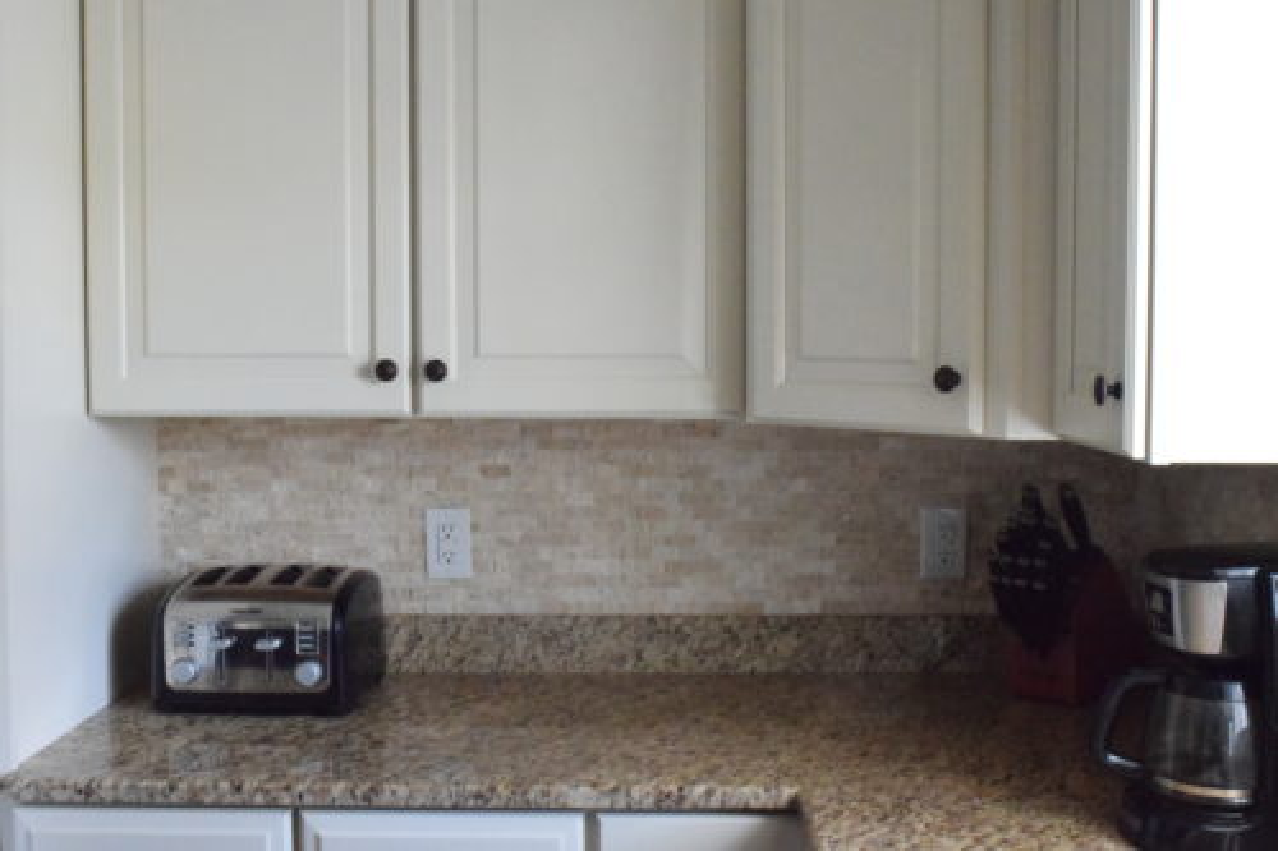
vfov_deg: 33.0
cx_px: 639
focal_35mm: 40
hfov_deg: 47.9
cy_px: 426
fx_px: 1437
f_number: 22
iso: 12800
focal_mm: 27
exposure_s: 1/30
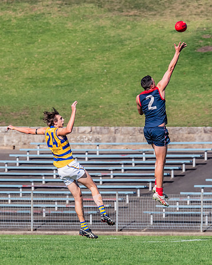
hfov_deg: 2.2
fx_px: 5598
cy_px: 144
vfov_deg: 2.7
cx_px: 150
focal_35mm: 714
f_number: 9
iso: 800
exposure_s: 1/1600
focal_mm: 420
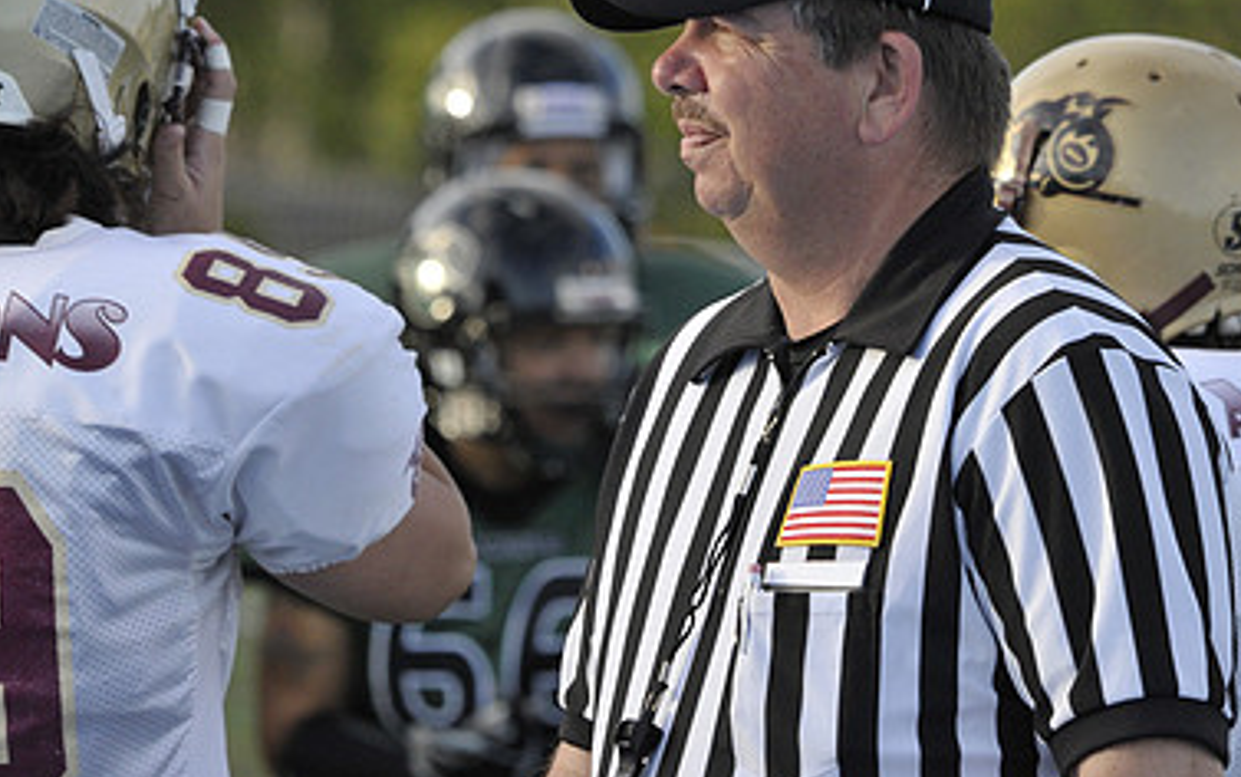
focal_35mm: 595
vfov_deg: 2.2
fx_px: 20133
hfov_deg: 3.5
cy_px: 300
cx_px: 658
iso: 2500
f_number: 10
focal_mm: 380
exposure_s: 1/1000
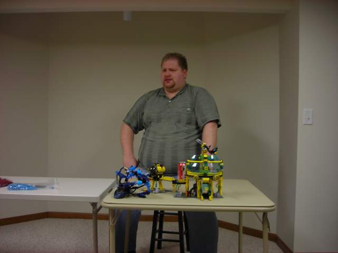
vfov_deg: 37.7
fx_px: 371
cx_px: 169
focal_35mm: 38
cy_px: 126
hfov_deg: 49.0
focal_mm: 6.3
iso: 50
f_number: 3.2
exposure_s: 1/7.2
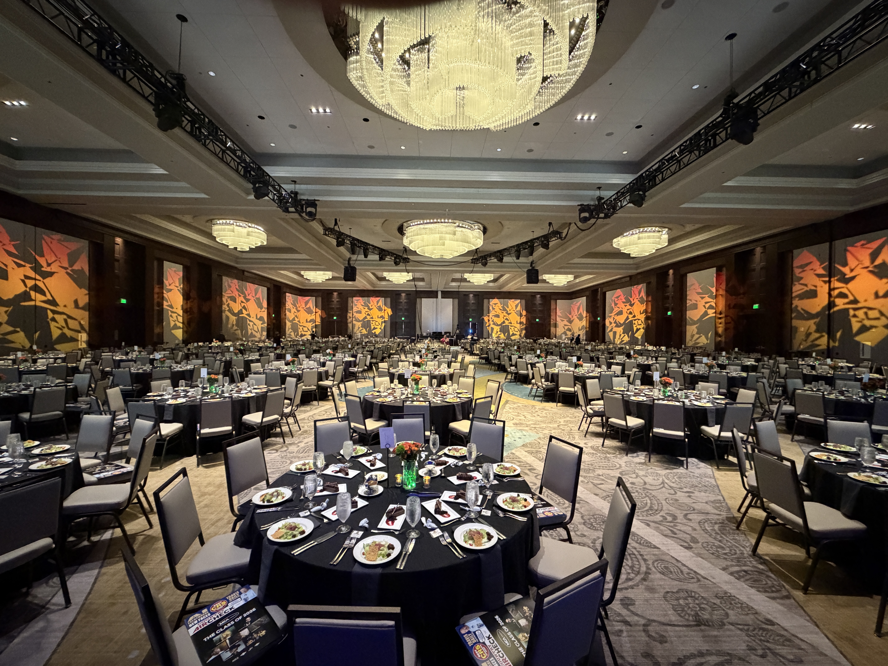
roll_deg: -0.4
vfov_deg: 85.7
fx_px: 359
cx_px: 444
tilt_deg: +0.1
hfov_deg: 102.1
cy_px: 333
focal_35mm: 14
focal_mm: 2.22
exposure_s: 1/40
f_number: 2.2
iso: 1000
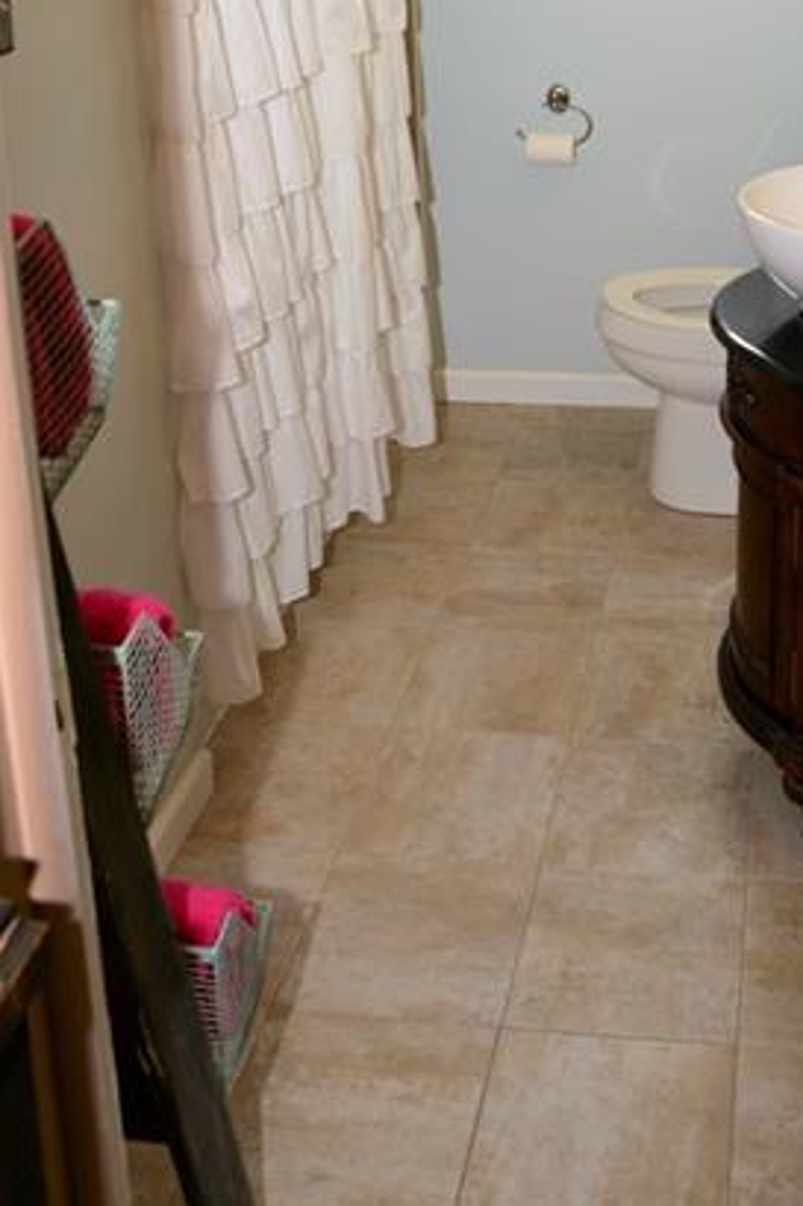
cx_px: 656
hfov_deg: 29.1
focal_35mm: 45
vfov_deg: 39.9
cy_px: 88
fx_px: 1507
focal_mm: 24
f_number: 6.3
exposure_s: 1/60
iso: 640
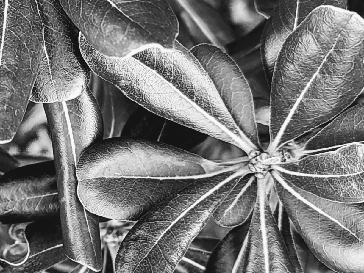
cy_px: 158
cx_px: 3
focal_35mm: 77
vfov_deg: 19.1
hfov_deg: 24.2
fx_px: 810
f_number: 1.8
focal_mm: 5.56
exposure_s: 1/120
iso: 544
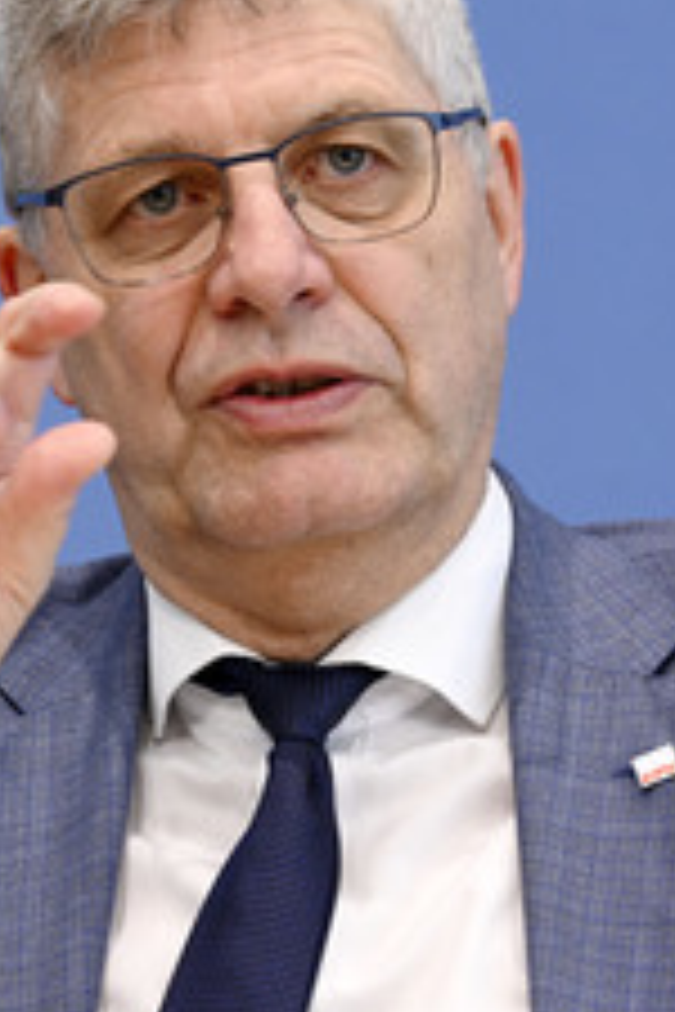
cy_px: 450
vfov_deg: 7.1
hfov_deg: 4.7
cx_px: 241
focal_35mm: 290
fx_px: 8156
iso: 3200
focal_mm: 145
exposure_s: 1/400
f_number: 6.3
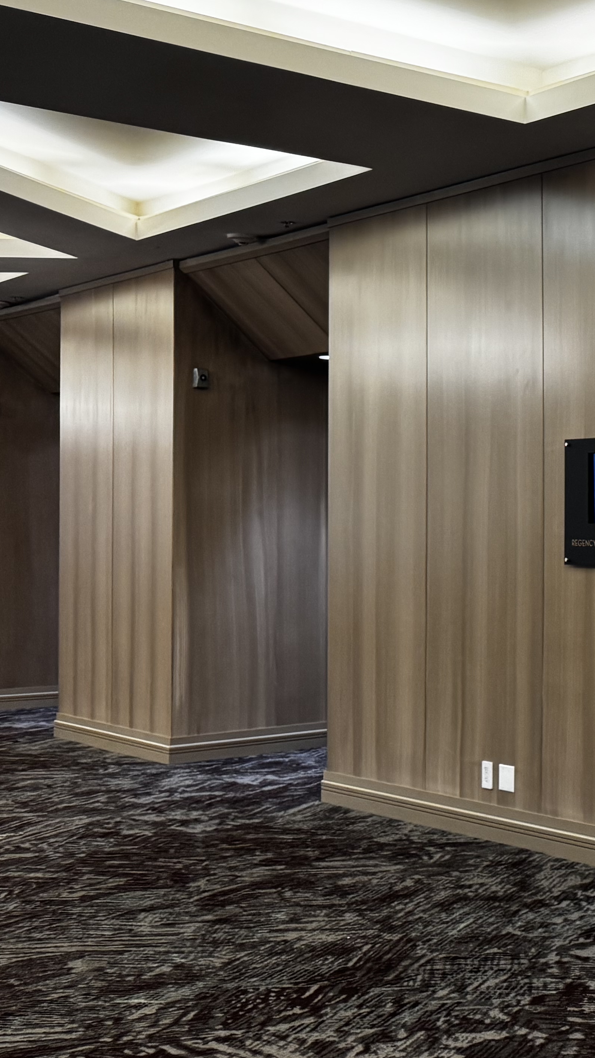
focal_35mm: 53
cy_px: 489
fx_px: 1487
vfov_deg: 39.1
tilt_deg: +0.8
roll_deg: +0.6
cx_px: 1023
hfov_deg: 18.5
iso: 200
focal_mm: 6.76
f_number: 1.78
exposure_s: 1/60
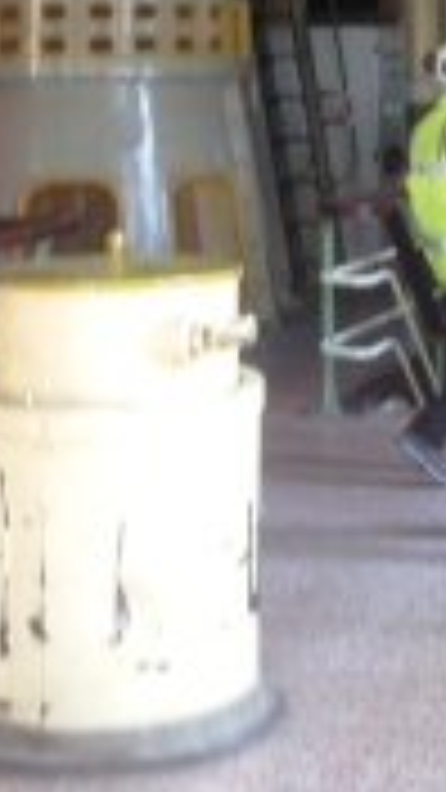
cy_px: -90
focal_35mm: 97
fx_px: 2039
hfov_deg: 12.4
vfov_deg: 20.9
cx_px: 342
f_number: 2.4
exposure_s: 1/30
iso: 64
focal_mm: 4.28
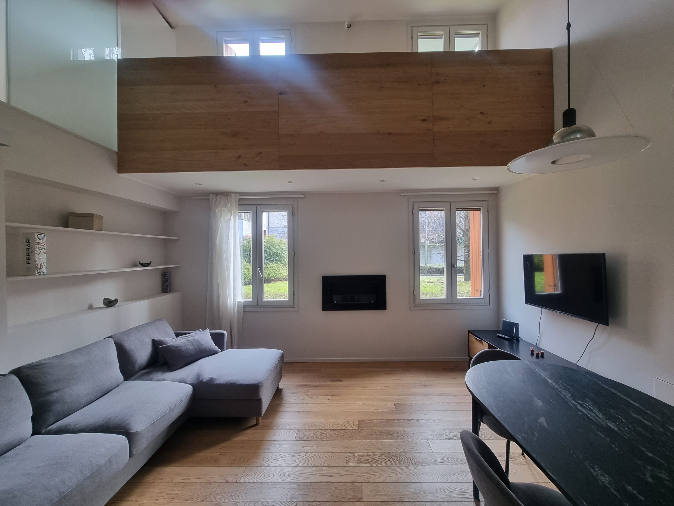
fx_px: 253
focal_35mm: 13
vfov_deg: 89.9
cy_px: 253
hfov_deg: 106.2
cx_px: 337
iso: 160
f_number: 2.2
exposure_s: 1/50
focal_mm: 2.2
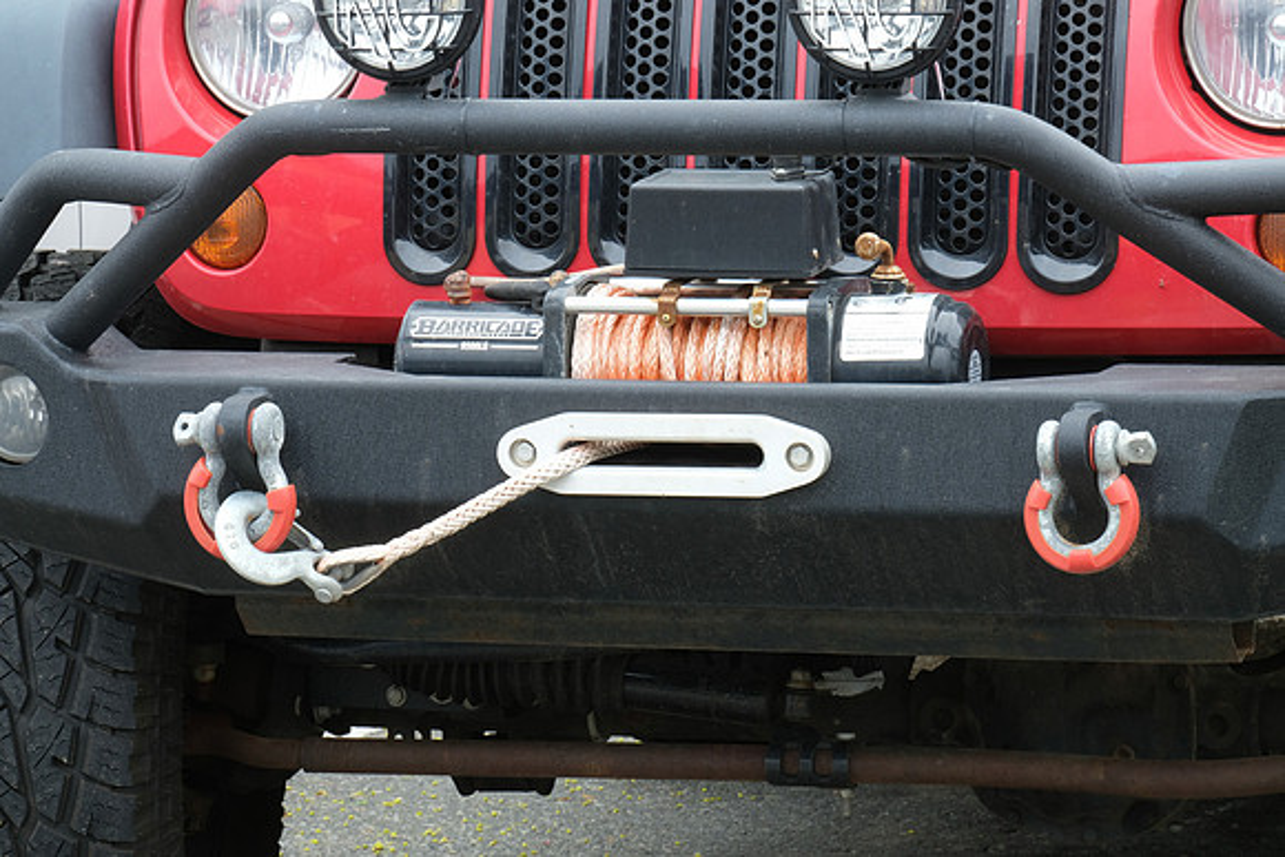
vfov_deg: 6.8
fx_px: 7212
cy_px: 428
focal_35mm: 202
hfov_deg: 10.2
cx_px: 642
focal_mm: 134.5
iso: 200
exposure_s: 1/10
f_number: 18
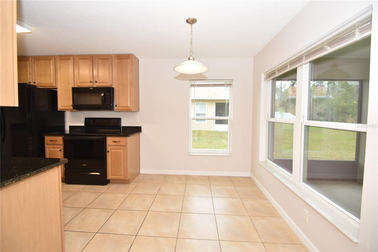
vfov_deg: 77.3
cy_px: 126
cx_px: 189
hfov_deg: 100.4
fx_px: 157
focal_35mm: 15
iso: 320
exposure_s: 1/60
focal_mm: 10
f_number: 4
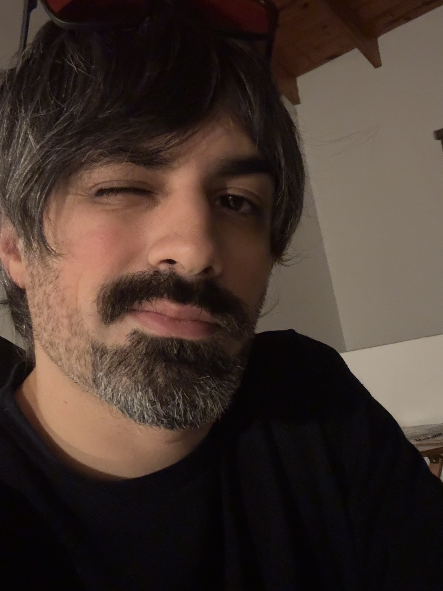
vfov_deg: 42.7
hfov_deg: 32.8
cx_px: 195
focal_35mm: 44
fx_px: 751
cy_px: 354
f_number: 1.9
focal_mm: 2.69
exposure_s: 1/17
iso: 1000
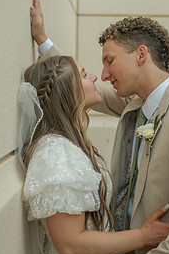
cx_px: 90
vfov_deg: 26.0
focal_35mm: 78
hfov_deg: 17.5
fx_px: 550
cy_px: 115
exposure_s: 1/640
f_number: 2.8
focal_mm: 44
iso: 640
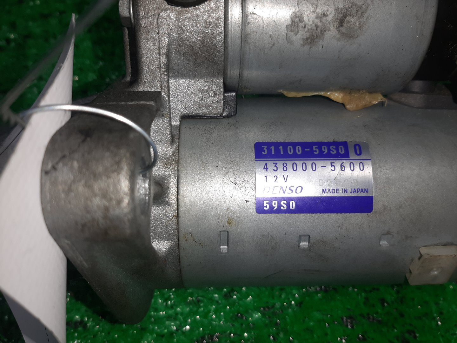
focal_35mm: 26
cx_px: 228
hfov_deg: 67.3
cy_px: 172
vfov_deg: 53.1
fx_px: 343
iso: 43
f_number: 1.7
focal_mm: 3.93
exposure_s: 1/100
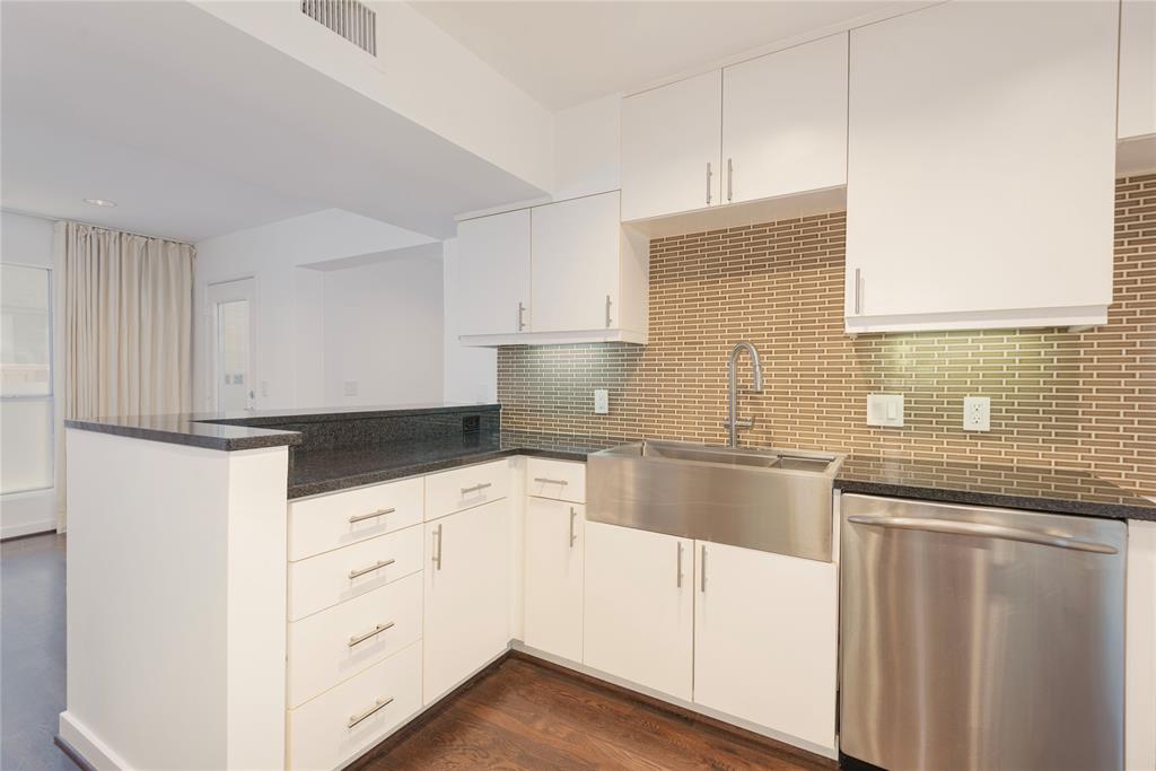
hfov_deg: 96.7
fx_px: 514
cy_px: 386
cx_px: 578
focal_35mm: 16
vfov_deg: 73.8
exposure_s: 1/1.25
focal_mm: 16
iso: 100
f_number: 7.1
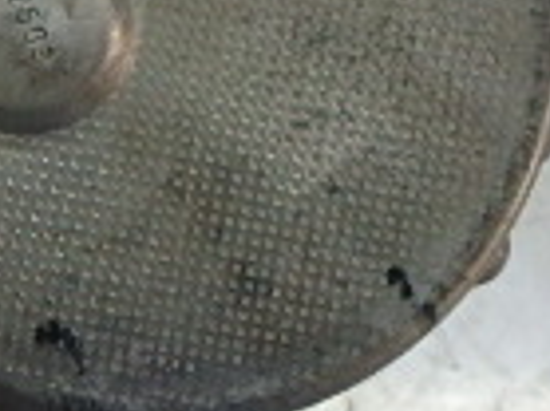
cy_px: -55
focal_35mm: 97
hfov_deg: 18.9
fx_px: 1540
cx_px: -154
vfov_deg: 14.8
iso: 200
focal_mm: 3.7
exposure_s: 1/50
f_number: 3.5
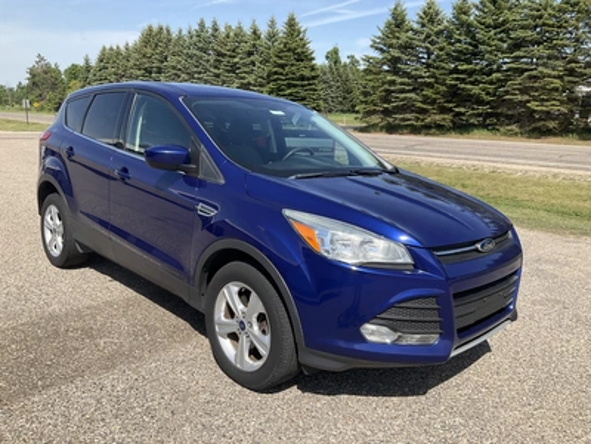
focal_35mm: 29
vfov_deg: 48.2
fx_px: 495
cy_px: 222
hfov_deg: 61.7
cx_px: 296
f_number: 1.8
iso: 25
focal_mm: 3
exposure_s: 1/1534
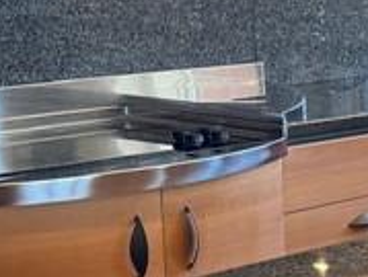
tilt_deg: -11.8
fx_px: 1459
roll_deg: -0.9
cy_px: 213
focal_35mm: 137
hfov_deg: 12.8
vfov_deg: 10.8
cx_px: 703
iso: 100
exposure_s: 1/120
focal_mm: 6.76
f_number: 1.78
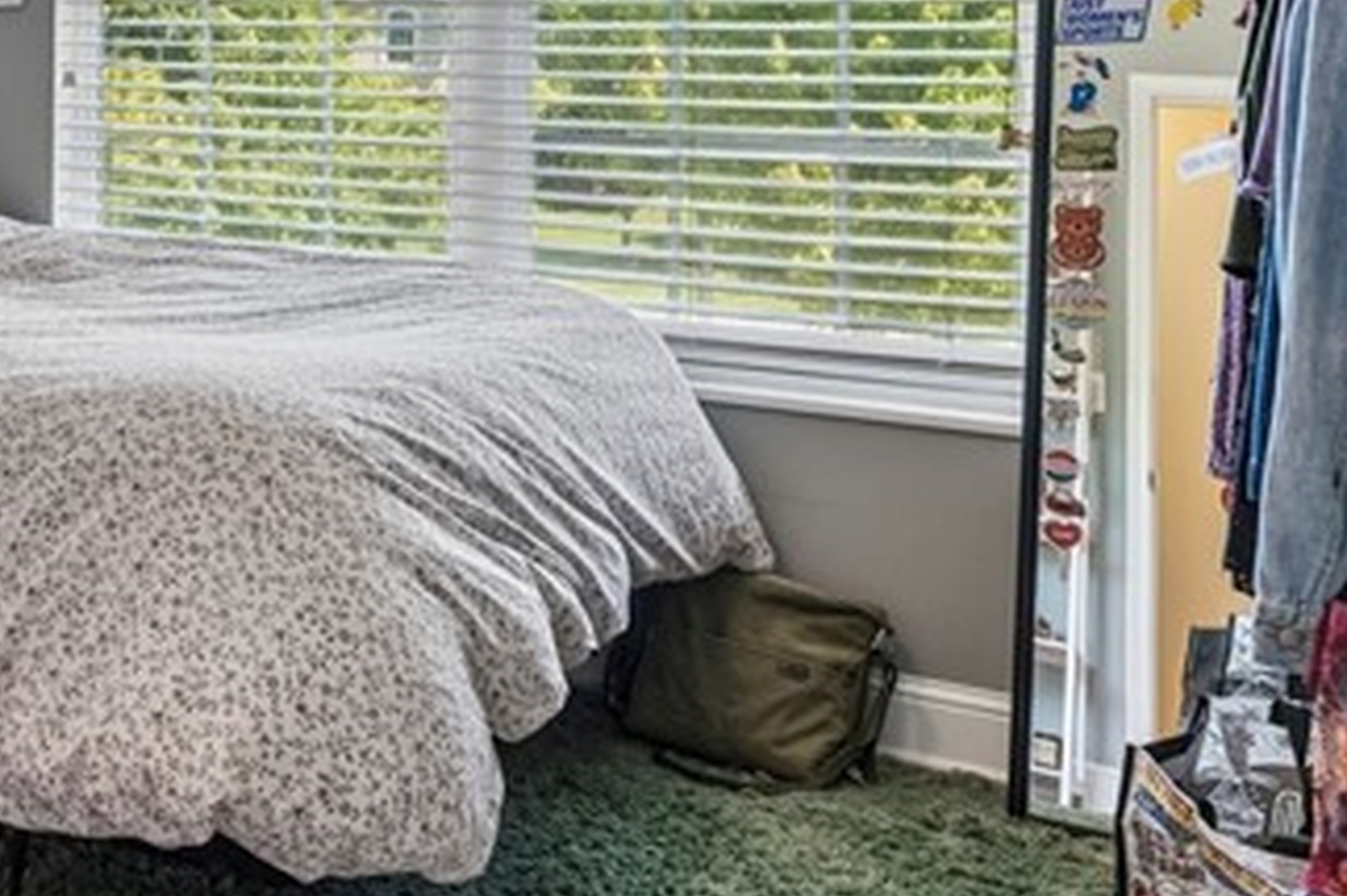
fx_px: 1758
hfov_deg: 36.6
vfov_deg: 27.3
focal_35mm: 47
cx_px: -67
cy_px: 35
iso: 200
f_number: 5.6
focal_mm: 14
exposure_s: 1/20
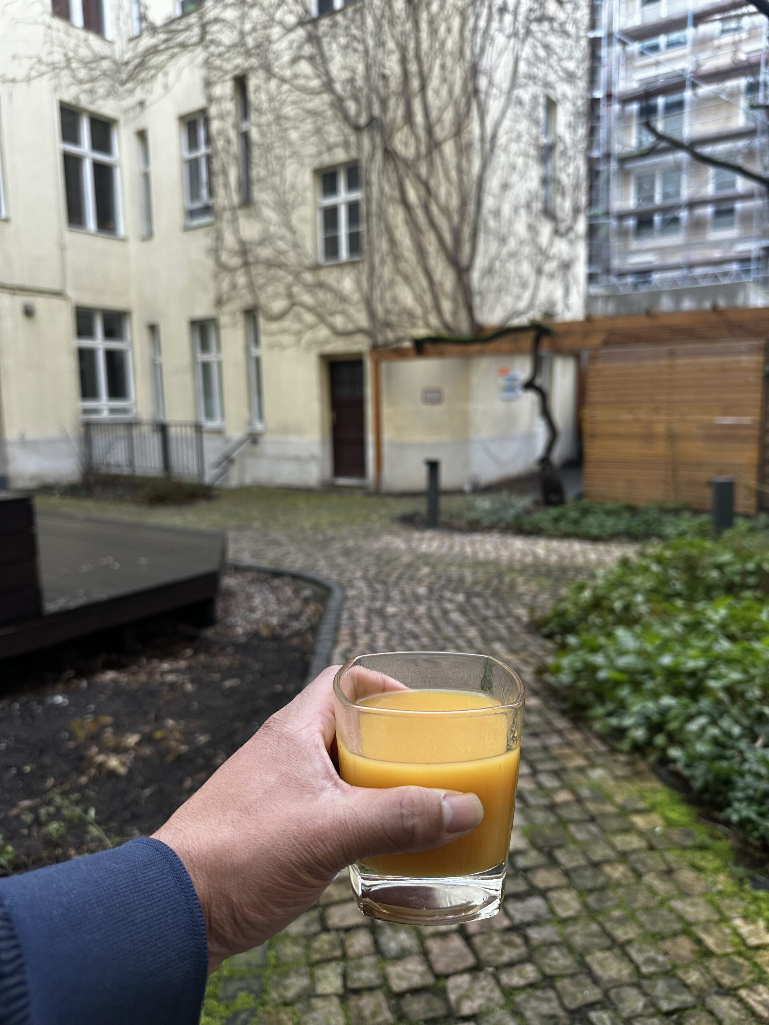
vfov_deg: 71.6
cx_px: 384
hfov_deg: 56.8
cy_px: 512
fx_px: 711
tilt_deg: -11.2
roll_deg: +2.3
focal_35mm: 24
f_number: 1.78
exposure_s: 1/121
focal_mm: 6.86
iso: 125
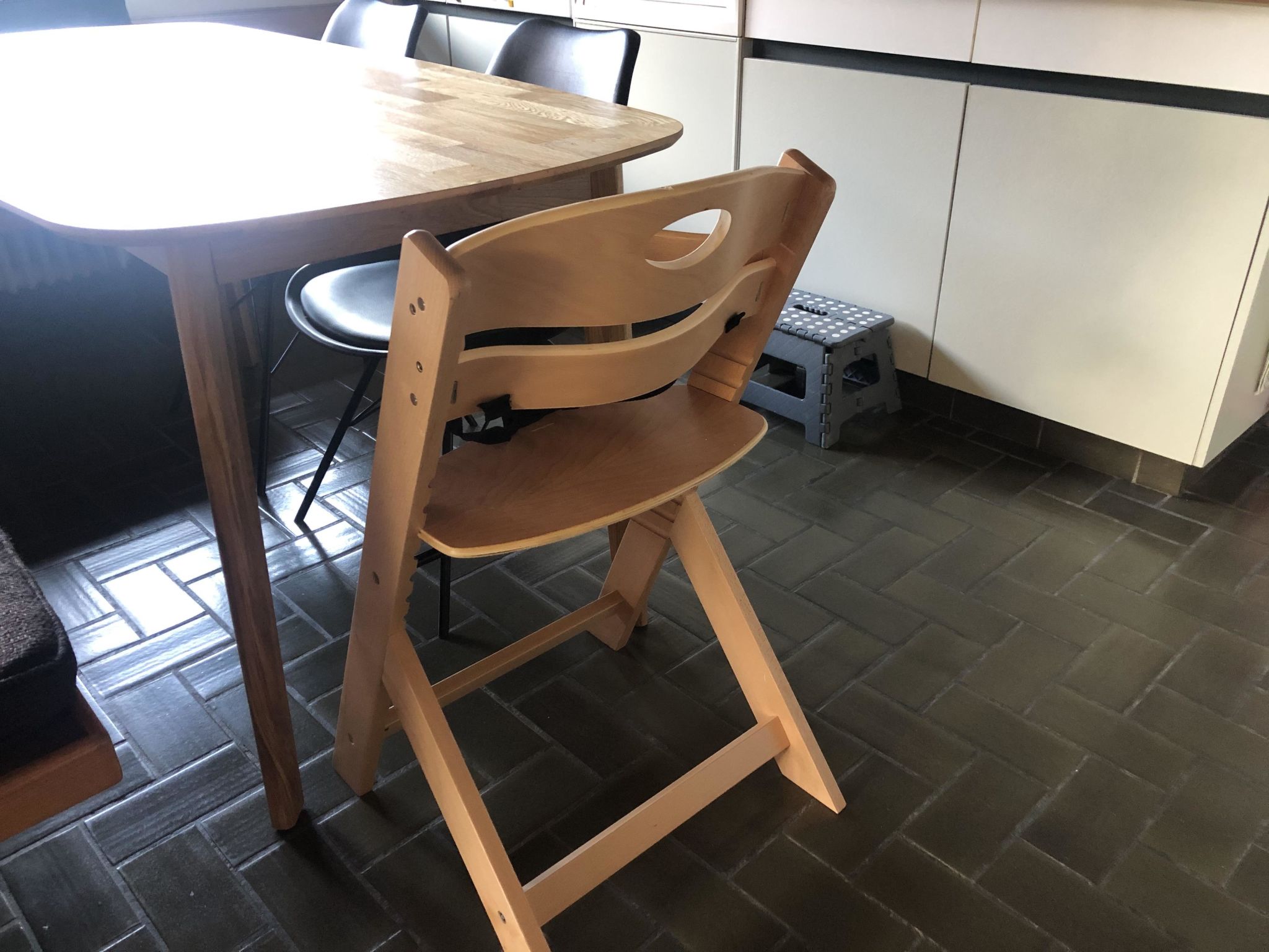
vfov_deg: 49.7
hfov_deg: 63.4
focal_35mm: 28
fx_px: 1026
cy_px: 476
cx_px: 634
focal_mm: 4
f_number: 1.8
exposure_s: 1/10
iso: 100
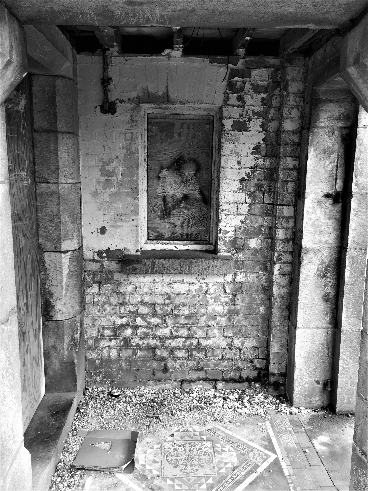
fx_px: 411
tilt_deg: -9.3
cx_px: 184
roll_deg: +0.1
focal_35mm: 29
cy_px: 246
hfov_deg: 48.2
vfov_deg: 61.7
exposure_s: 1/110
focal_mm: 4.15
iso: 32
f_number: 2.2
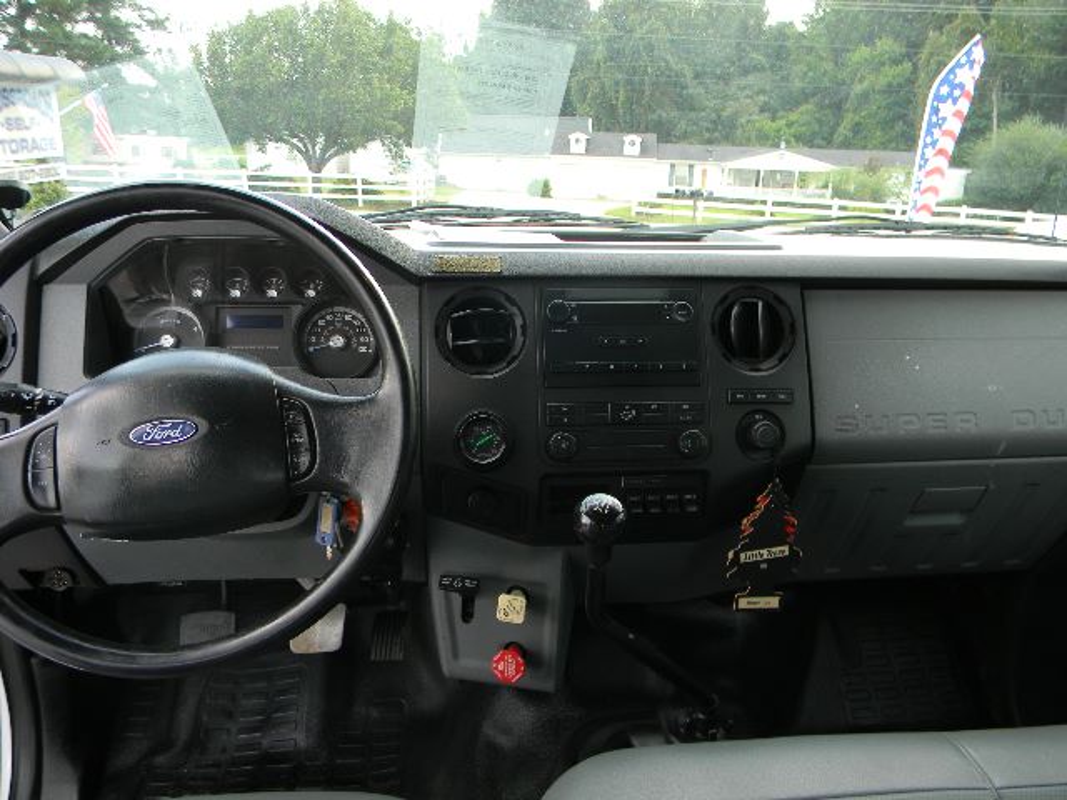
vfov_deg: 49.7
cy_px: 400
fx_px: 863
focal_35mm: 28
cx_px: 534
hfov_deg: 63.4
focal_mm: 5
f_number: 3.5
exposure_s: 1/32.7
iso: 80
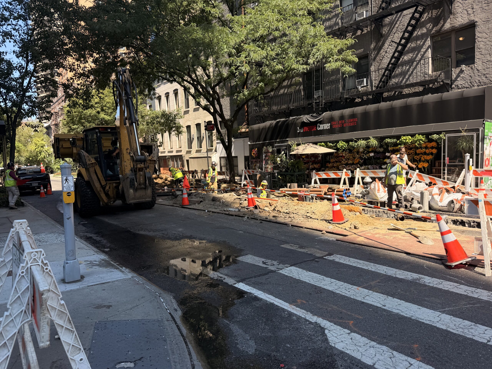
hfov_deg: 71.6
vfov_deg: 56.8
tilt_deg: -1.2
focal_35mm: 24
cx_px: 246
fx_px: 341
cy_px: 184
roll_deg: +2.4
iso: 80
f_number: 1.78
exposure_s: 1/1770
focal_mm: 6.76
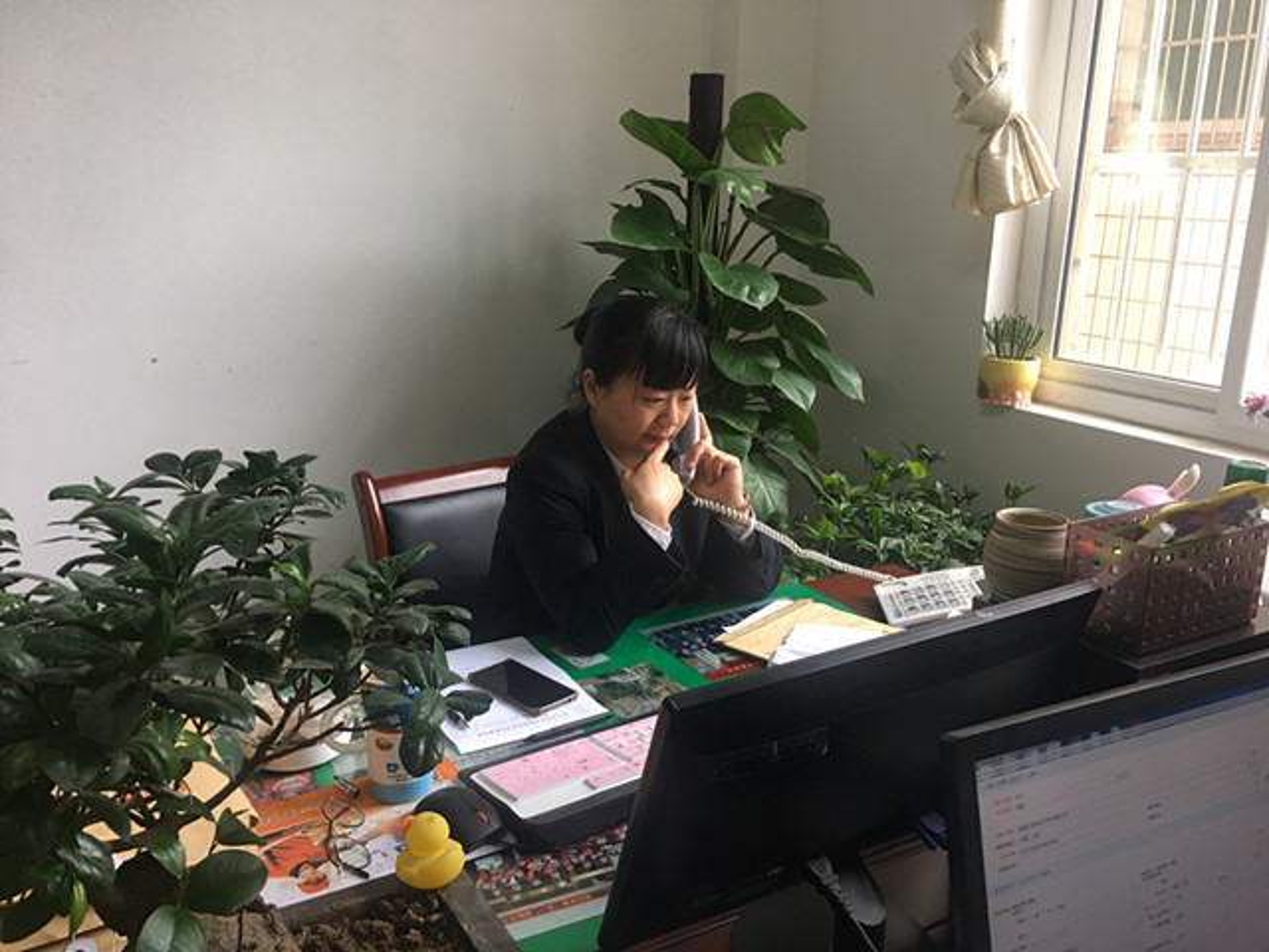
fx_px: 1063
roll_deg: -1.0
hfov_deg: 61.7
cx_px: 634
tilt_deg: -14.8
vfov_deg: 48.2
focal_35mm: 29
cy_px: 476
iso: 50
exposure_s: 1/33
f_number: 2.2
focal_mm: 4.15
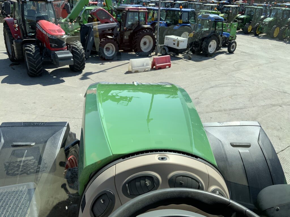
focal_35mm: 29
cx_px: 145
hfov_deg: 61.7
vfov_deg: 48.2
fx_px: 243
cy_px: 108
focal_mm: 3
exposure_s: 1/1451
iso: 16
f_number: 1.8
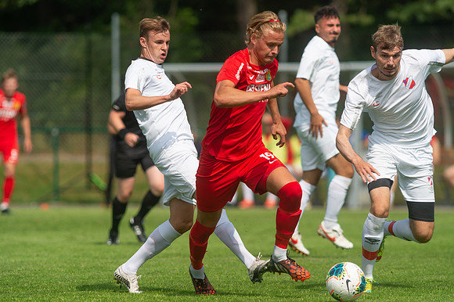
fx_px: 5293
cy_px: 151
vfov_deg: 3.3
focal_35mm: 420
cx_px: 227
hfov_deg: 4.9
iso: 100
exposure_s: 1/1250
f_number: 4
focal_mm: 420
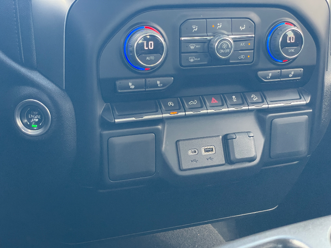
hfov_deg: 36.8
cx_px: 166
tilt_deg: -21.7
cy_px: 124
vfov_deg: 28.0
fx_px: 497
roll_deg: -2.4
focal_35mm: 52
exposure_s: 1/60
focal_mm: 6
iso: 250
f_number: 2
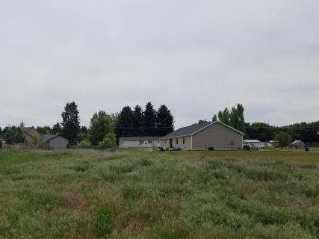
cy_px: 155
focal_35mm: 39
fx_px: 359
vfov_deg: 36.5
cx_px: 93
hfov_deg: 46.7
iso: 50
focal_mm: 4.25
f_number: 1.7
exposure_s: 1/5008
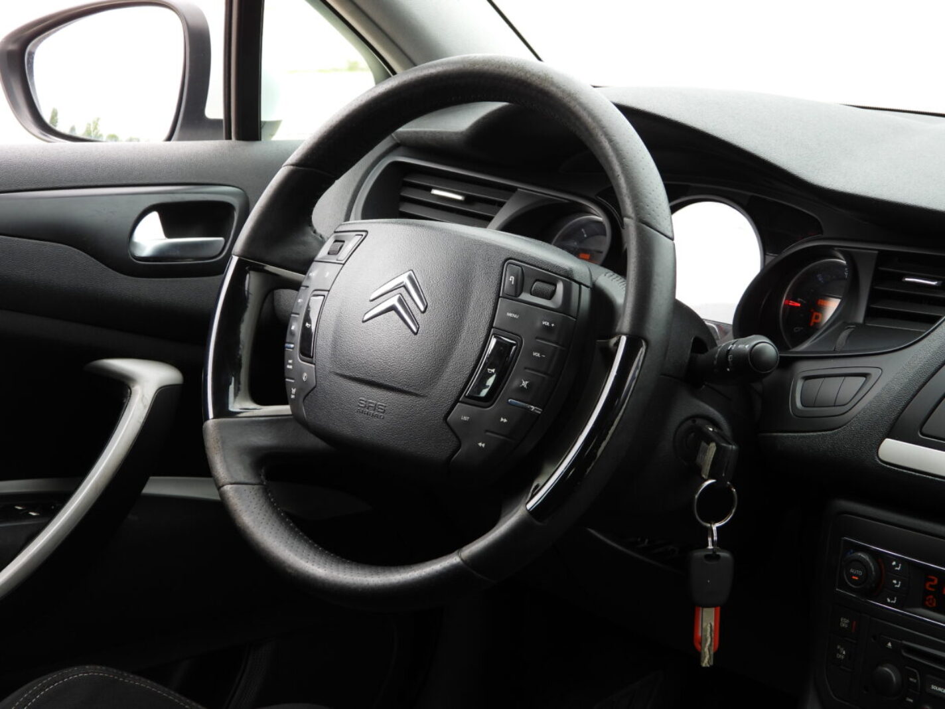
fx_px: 2047
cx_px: 472
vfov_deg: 19.6
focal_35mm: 75
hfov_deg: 26.0
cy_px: 354
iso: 100
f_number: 3.5
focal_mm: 13.5
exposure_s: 1/125
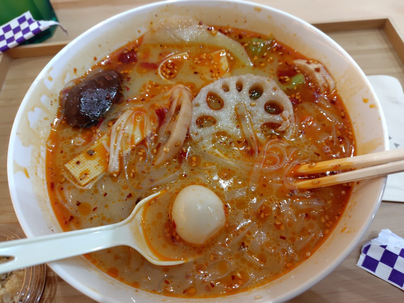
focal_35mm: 23
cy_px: 152
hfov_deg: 73.9
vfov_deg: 58.9
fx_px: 268
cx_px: 202
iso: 372
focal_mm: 5.6
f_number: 1.9
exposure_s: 1/60
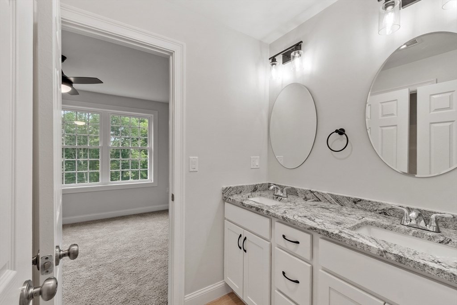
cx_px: 228
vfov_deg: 77.3
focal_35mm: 15
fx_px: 190
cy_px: 152
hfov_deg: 100.4
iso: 400
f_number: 7.1
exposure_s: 1/8
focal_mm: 10
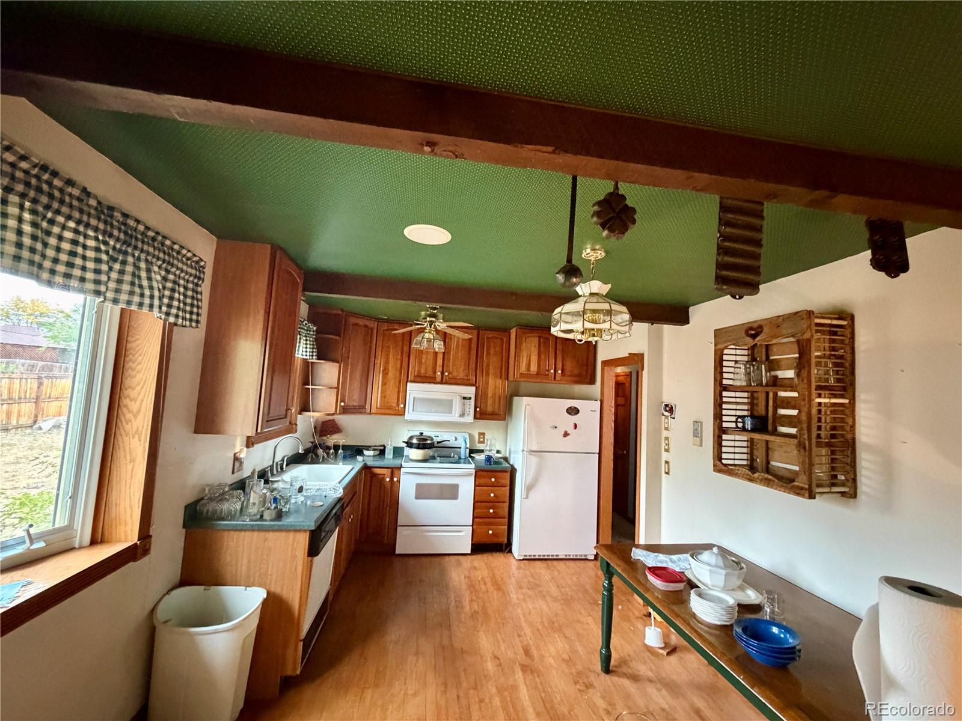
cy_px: 360
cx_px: 481
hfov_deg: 102.1
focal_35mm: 14
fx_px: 389
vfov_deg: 85.7
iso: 800
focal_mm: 2.22
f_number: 2.2
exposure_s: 1/40
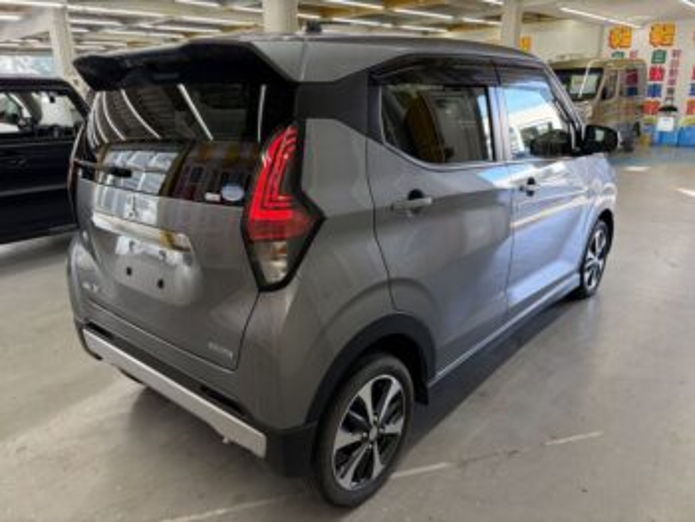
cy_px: 261
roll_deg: +1.9
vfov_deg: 53.1
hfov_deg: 67.3
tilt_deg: -17.3
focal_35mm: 26
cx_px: 348
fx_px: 522
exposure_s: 1/100
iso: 125
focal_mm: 5.96
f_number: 1.6
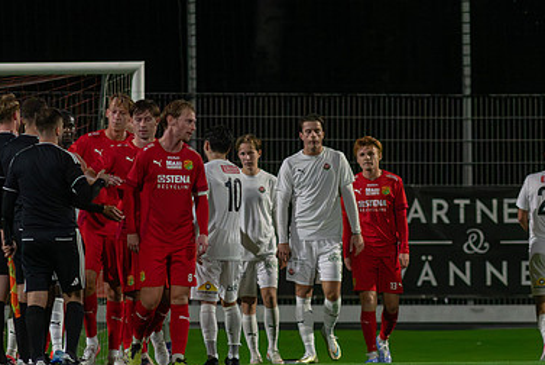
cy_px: 246
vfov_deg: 1.5
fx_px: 13984
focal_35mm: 923
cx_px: 179
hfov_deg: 2.2
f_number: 3.2
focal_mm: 300
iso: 8000
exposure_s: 1/1000
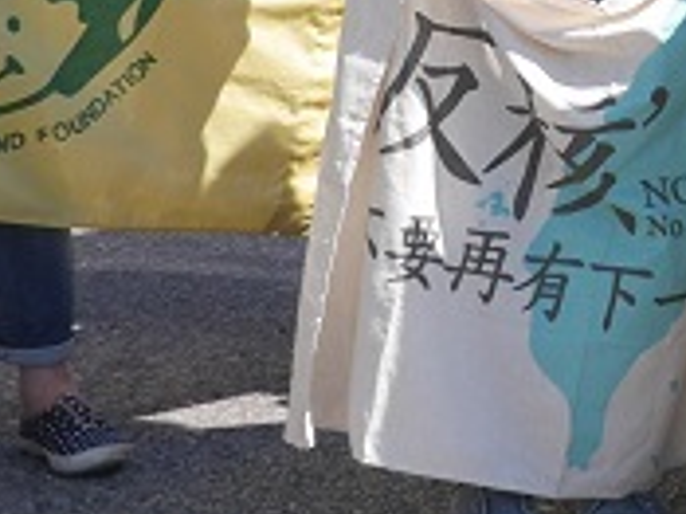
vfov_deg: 9.5
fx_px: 2891
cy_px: -504
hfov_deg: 12.4
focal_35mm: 146
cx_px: 1219
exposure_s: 1/500
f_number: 5.6
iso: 200
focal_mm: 15
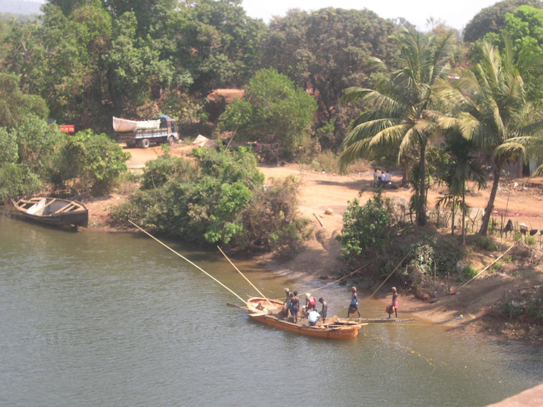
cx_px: 272
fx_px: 1129
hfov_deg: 27.0
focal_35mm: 72
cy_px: 204
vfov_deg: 20.4
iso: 100
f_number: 3.8
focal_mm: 15.3
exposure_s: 1/243
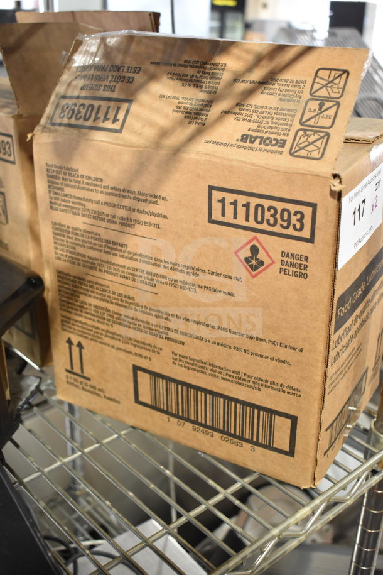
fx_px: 622
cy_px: 288
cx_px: 192
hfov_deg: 34.2
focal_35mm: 39
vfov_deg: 49.6
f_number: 4
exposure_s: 1/40
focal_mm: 26
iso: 1000
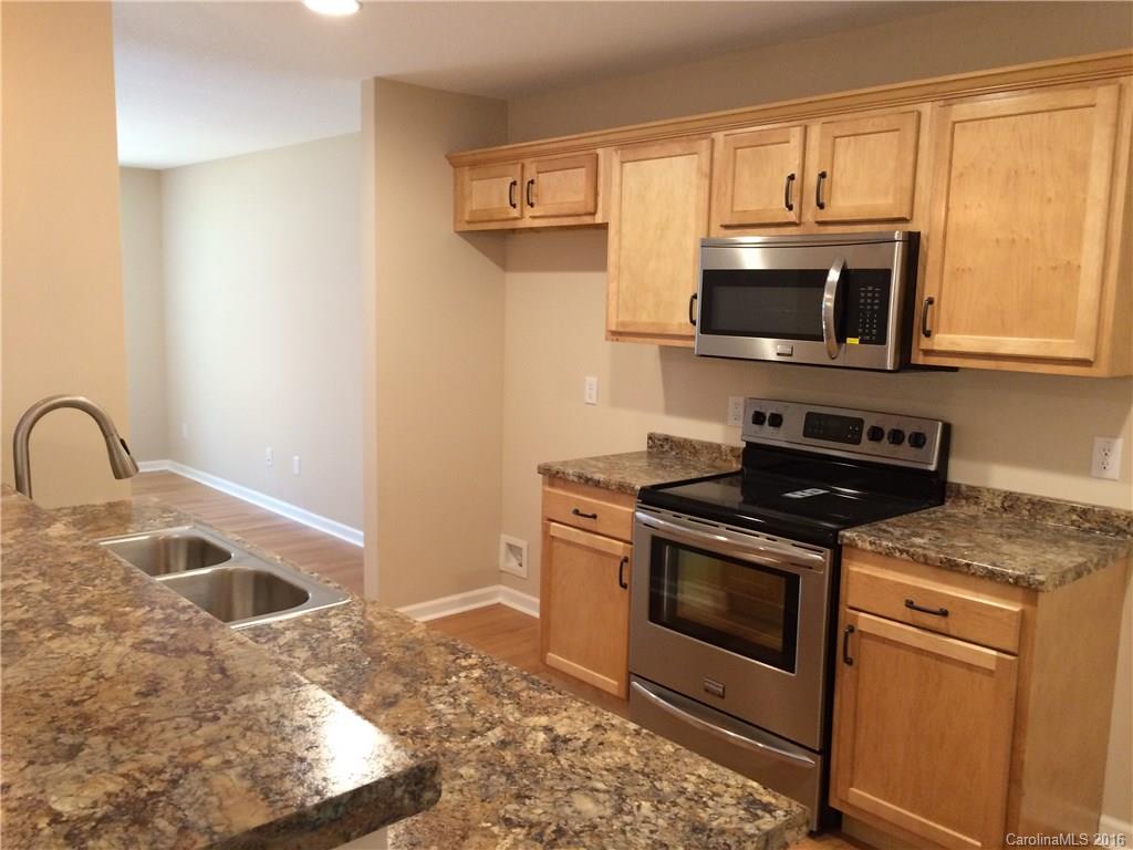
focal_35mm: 29
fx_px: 949
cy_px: 425
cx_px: 566
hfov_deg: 61.7
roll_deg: +1.0
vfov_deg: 48.2
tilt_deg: -9.6
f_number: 2.2
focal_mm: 4.15
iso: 160
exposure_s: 1/30
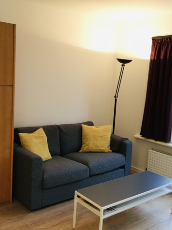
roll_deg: -3.1
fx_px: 258
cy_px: 115
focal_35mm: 39
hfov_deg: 36.6
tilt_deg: -7.7
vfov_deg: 47.9
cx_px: 66
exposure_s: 1/17
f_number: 2.2
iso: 40
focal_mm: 4.15
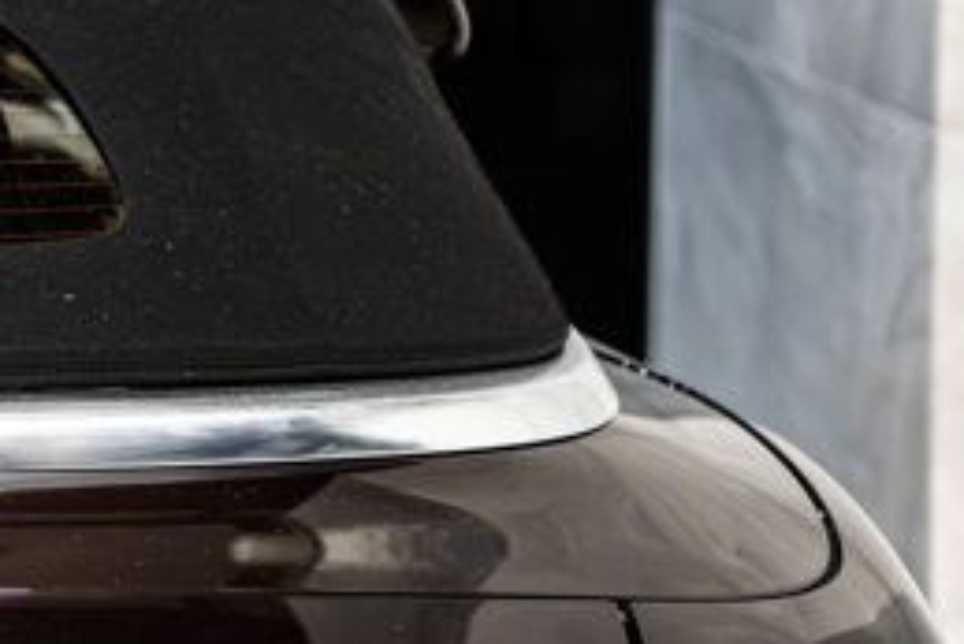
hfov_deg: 7.7
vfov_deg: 5.4
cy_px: 255
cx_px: -808
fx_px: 6885
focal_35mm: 257
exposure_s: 1/60
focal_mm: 65
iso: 1250
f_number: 4
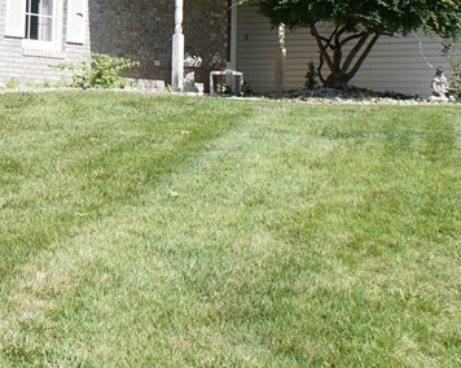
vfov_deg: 17.3
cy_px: -27
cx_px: 61
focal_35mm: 86
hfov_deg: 21.8
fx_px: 1172
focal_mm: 20
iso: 100
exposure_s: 1/160
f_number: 6.3
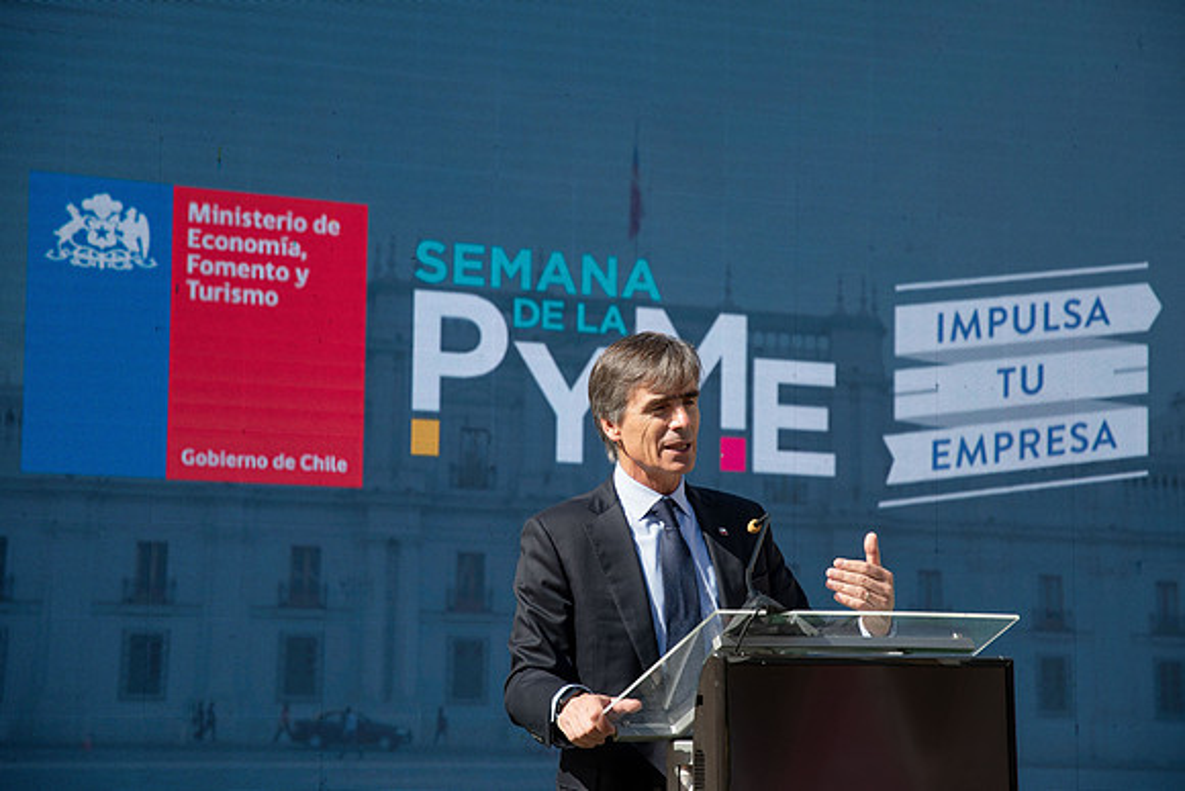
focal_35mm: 107
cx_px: 609
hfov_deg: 19.1
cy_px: 391
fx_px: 3518
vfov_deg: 12.8
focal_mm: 66
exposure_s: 1/1000
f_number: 4
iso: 100
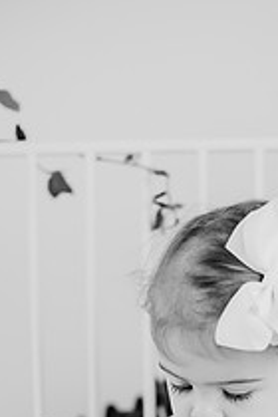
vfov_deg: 18.5
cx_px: 242
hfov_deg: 12.7
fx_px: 1239
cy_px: 443
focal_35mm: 107
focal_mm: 50
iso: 125
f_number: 2.5
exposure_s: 1/160
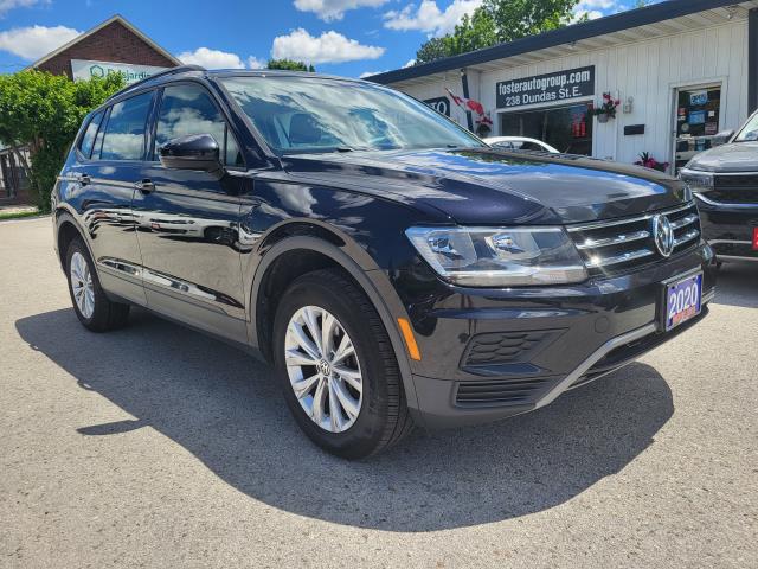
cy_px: 284
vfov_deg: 53.1
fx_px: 569
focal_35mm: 26
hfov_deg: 67.3
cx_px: 379
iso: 40
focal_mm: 5.4
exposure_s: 1/1686
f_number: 1.8
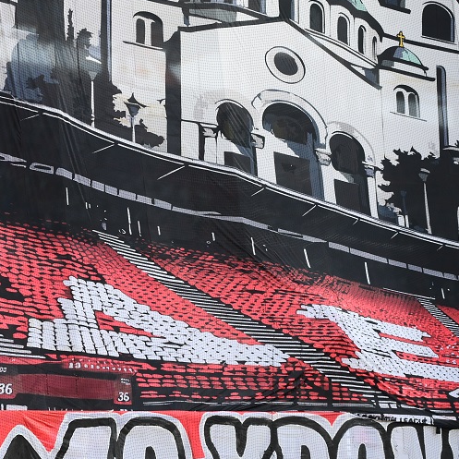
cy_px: 258
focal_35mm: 120
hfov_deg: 14.4
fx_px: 1800
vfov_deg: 14.5
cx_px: 54
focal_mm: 78
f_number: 3.2
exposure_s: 1/800
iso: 1600
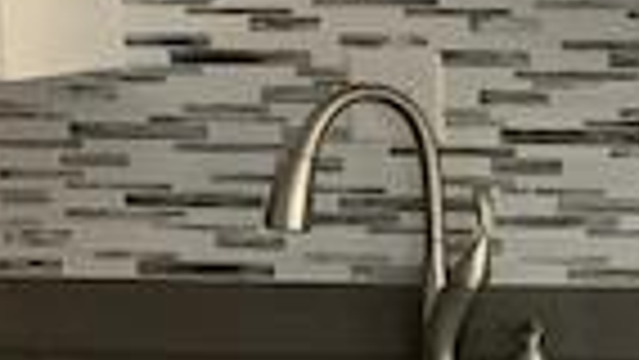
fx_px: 2170
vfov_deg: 9.5
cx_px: 1174
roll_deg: -0.4
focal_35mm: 128
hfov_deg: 14.6
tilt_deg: -7.8
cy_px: 220
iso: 160
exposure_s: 1/60
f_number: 1.8
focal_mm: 4.25
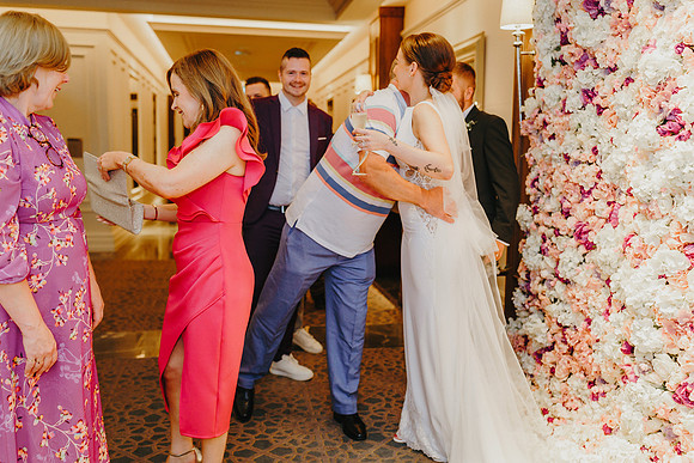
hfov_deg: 54.4
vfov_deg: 37.9
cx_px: 347
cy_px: 232
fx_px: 675
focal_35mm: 35
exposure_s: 1/200
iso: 640
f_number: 2.2
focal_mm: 35
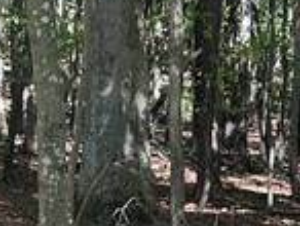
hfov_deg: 11.7
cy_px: 331
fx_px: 1458
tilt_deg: -2.3
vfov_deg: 8.7
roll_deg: -1.4
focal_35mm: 168
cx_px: 74
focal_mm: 6.86
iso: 64
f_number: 1.78
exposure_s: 1/159
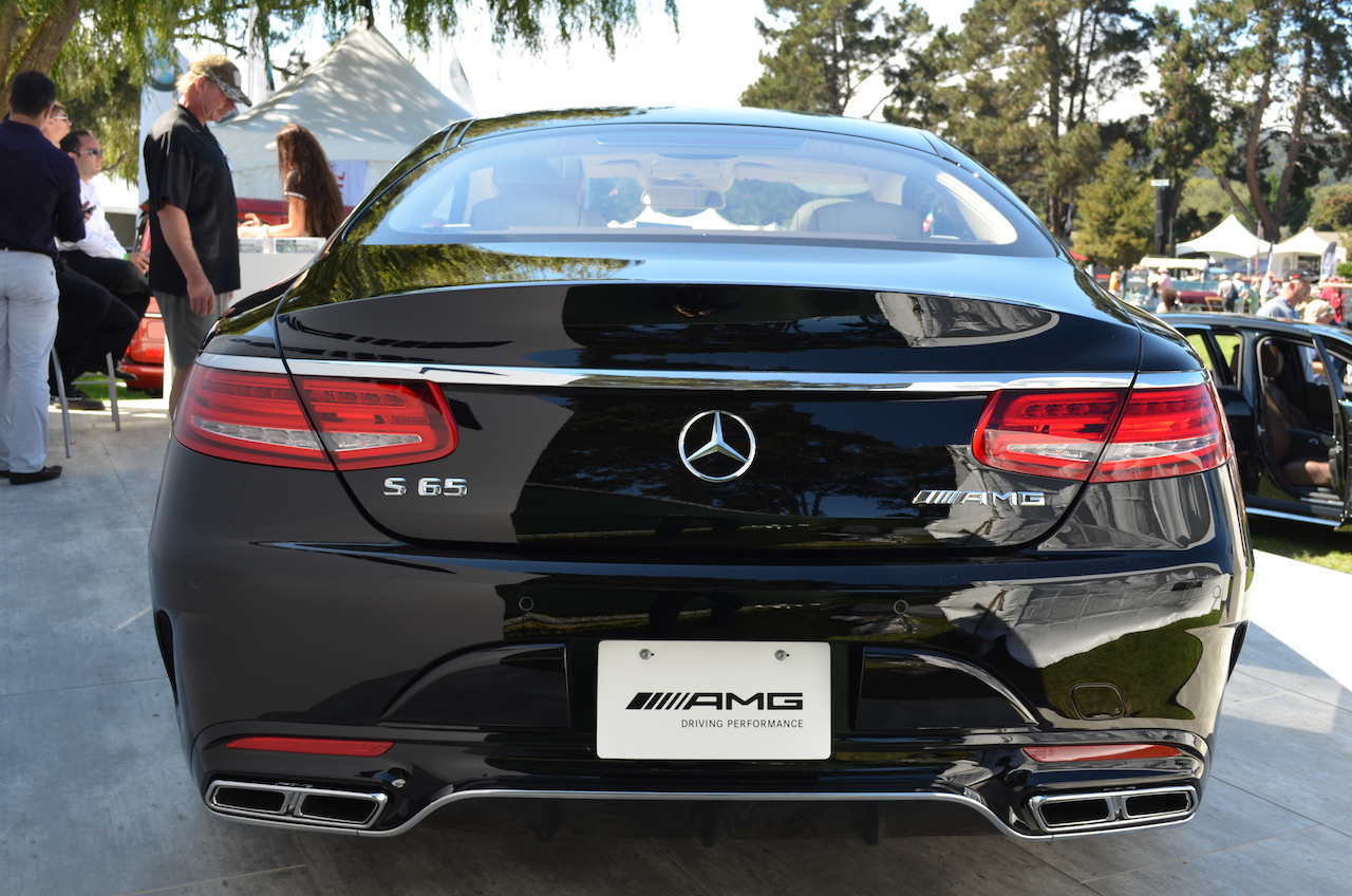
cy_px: 448
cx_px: 676
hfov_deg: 49.6
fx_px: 1462
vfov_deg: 34.1
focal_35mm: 39
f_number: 6.3
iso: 200
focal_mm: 26
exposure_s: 1/160
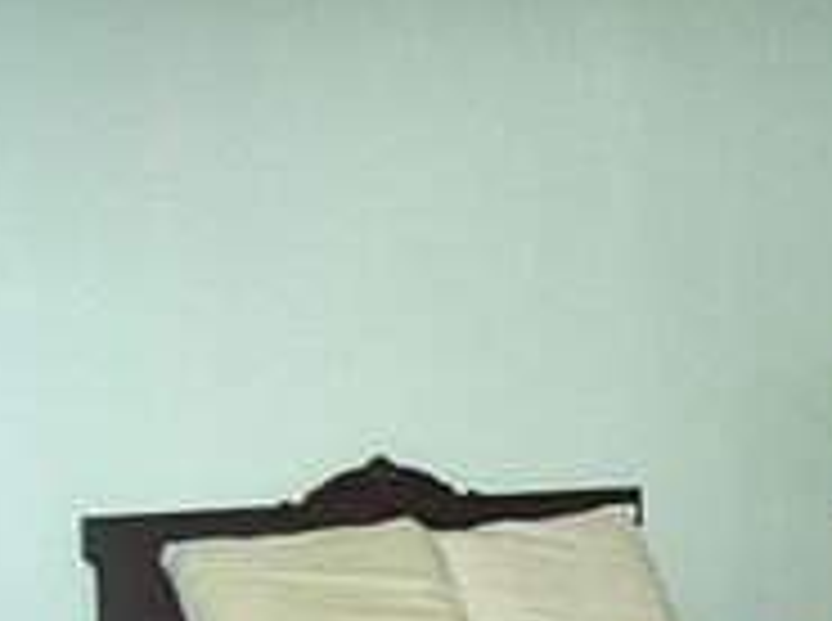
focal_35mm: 78
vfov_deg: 18.3
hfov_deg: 23.8
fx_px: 1871
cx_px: 863
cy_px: 626
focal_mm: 6
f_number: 2.8
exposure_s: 1/60
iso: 200
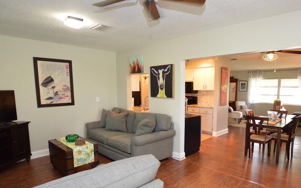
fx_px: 172
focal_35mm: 21
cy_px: 112
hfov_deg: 81.4
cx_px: 178
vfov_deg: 56.9
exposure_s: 1/60
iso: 1600
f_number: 3.5
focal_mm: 10
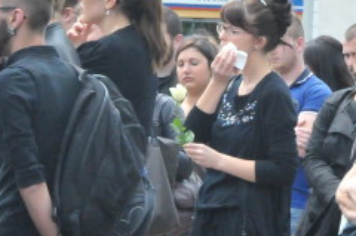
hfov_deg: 4.2
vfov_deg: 2.8
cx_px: 309
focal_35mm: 490
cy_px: 139
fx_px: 4836
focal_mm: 112
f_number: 16
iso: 3200
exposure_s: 1/1000
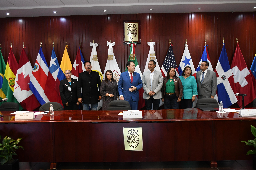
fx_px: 213
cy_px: 85
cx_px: 128
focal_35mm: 30
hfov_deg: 61.9
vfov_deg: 43.6
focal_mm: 20
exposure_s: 1/100
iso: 3200
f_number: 5
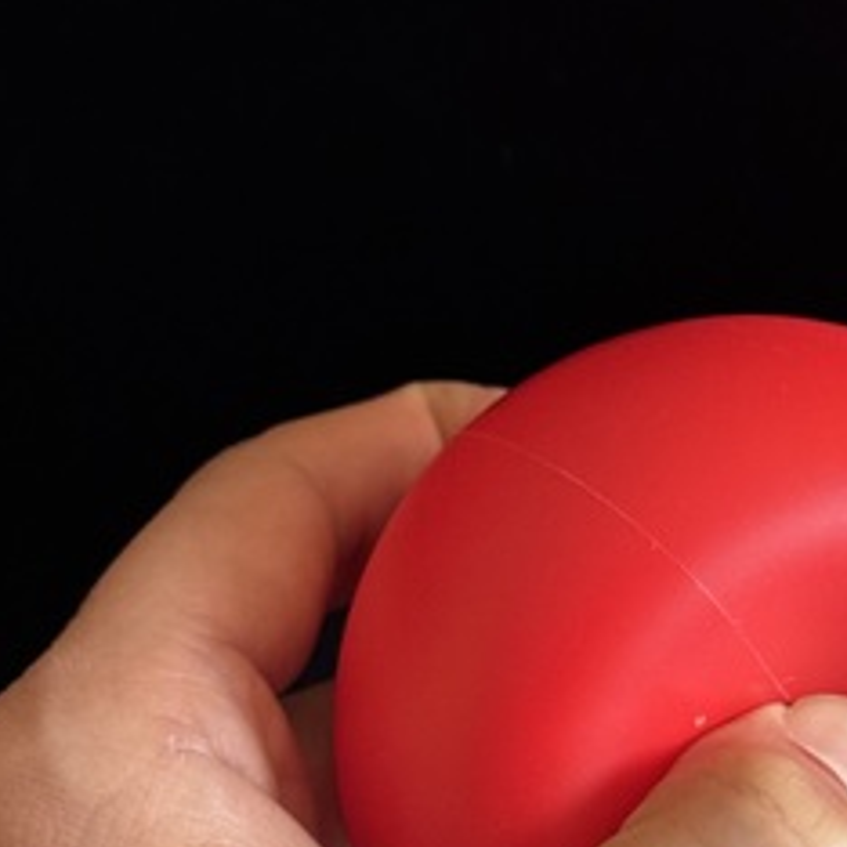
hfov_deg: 16.6
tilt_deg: -31.0
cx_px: 699
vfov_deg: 16.4
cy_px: 838
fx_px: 2879
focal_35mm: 104
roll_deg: +5.8
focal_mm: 6.76
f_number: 1.78
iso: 250
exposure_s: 1/47
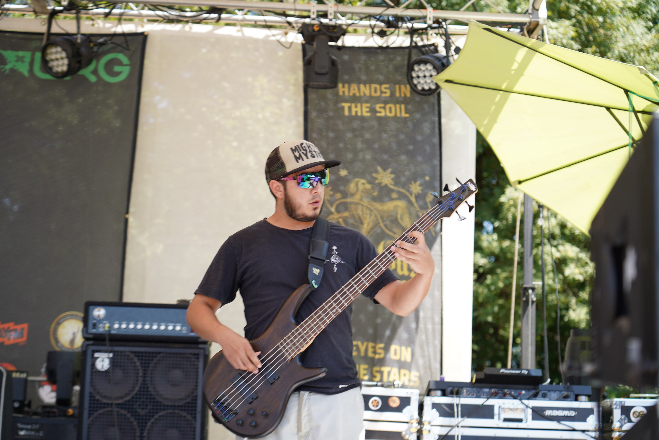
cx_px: 330
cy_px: 220
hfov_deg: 24.8
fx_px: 1501
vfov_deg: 16.7
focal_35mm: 82
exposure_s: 1/200
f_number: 4.5
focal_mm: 82
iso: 100
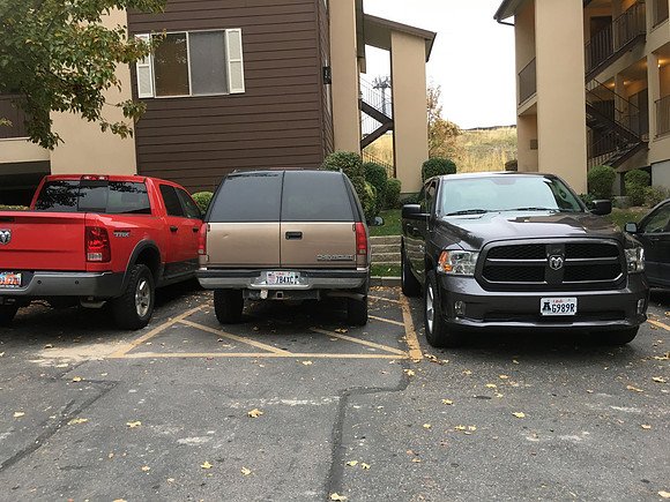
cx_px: 335
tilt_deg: -1.8
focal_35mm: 29
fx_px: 561
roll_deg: +2.0
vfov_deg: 48.2
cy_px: 251
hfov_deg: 61.7
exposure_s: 1/30
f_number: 2.2
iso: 50
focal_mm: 4.15
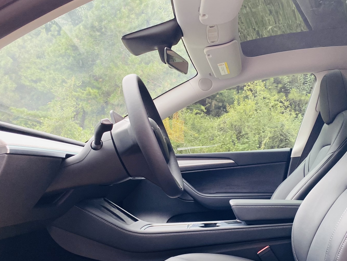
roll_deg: +0.9
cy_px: 175
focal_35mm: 39
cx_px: 208
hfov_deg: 47.6
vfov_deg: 36.4
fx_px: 391
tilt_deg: -0.7
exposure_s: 1/60
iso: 125
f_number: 1.8
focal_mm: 4.25
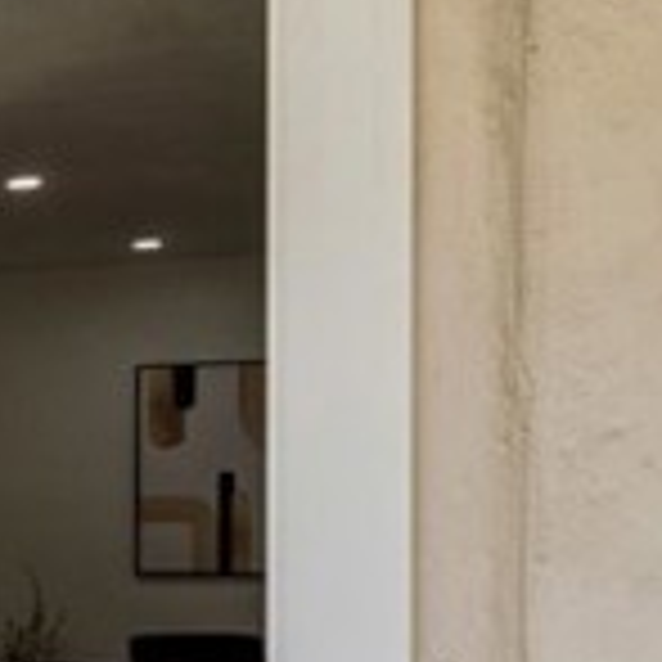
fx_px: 2055
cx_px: -1405
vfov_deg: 18.1
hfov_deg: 10.8
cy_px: 563
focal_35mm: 95
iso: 200
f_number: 9
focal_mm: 16
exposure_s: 1/50
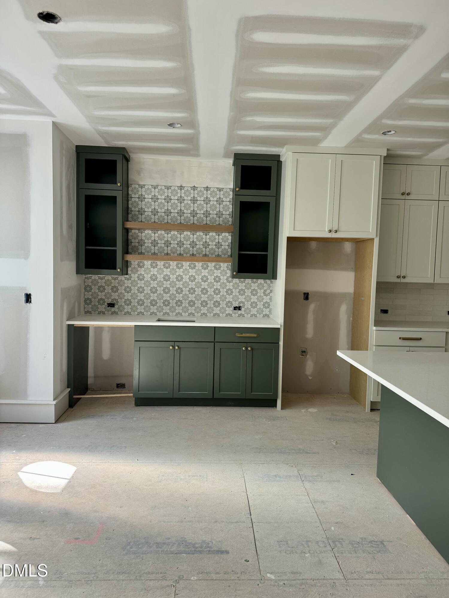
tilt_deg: -4.5
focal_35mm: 24
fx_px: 415
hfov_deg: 56.8
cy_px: 299
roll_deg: -0.6
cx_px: 224
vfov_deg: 71.6
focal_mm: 6.76
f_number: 1.78
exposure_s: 1/121
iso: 80
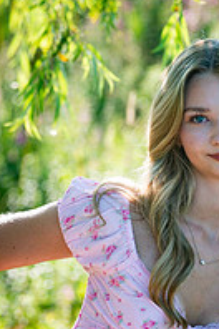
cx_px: 171
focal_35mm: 239
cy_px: 309
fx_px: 2181
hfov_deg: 5.7
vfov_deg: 8.6
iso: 160
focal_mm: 105
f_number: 4
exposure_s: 1/500
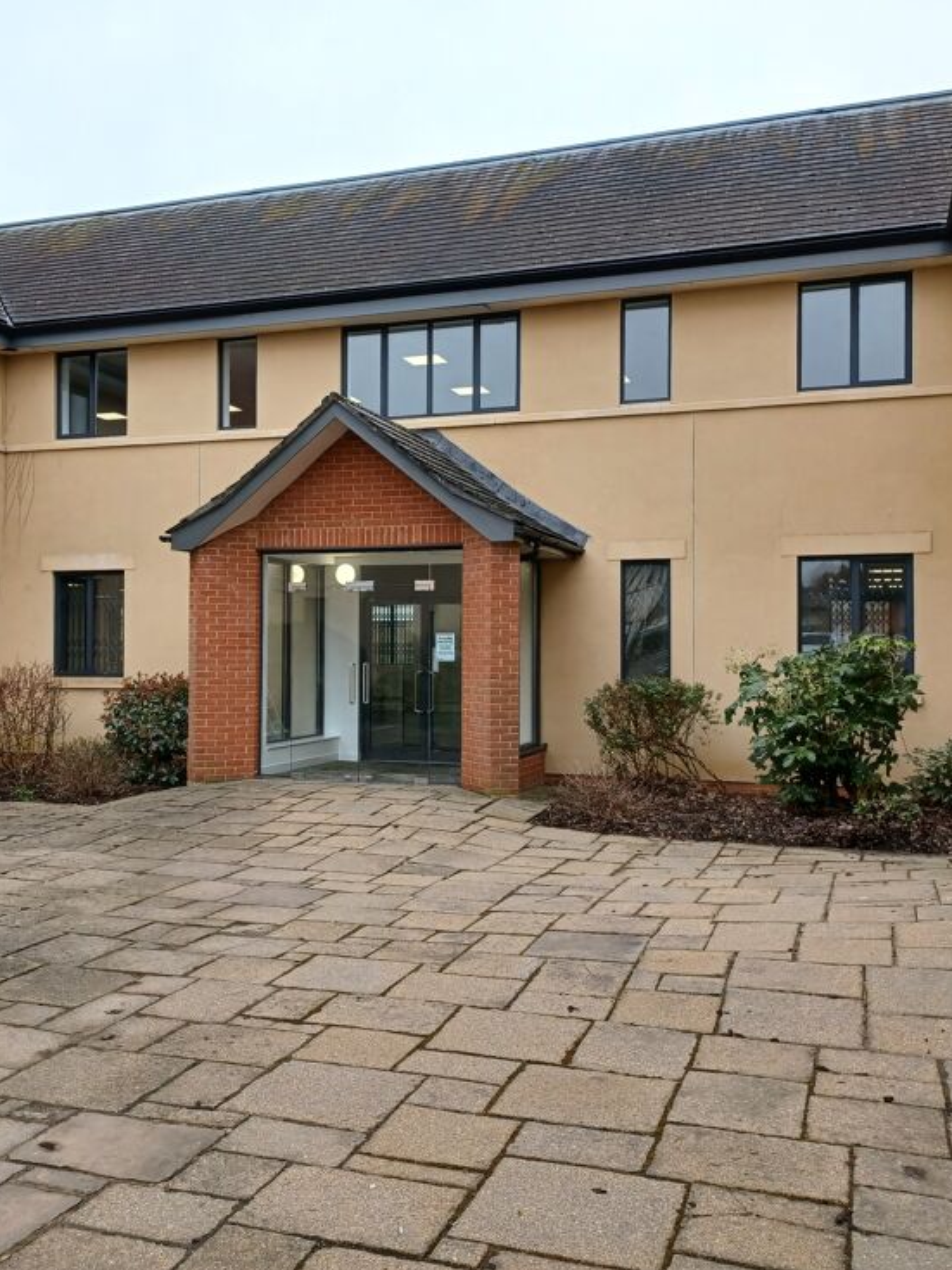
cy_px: 631
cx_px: 387
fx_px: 1247
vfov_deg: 54.0
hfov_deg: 41.6
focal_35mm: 34
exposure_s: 1/152
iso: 32
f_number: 1.8
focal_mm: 4.6
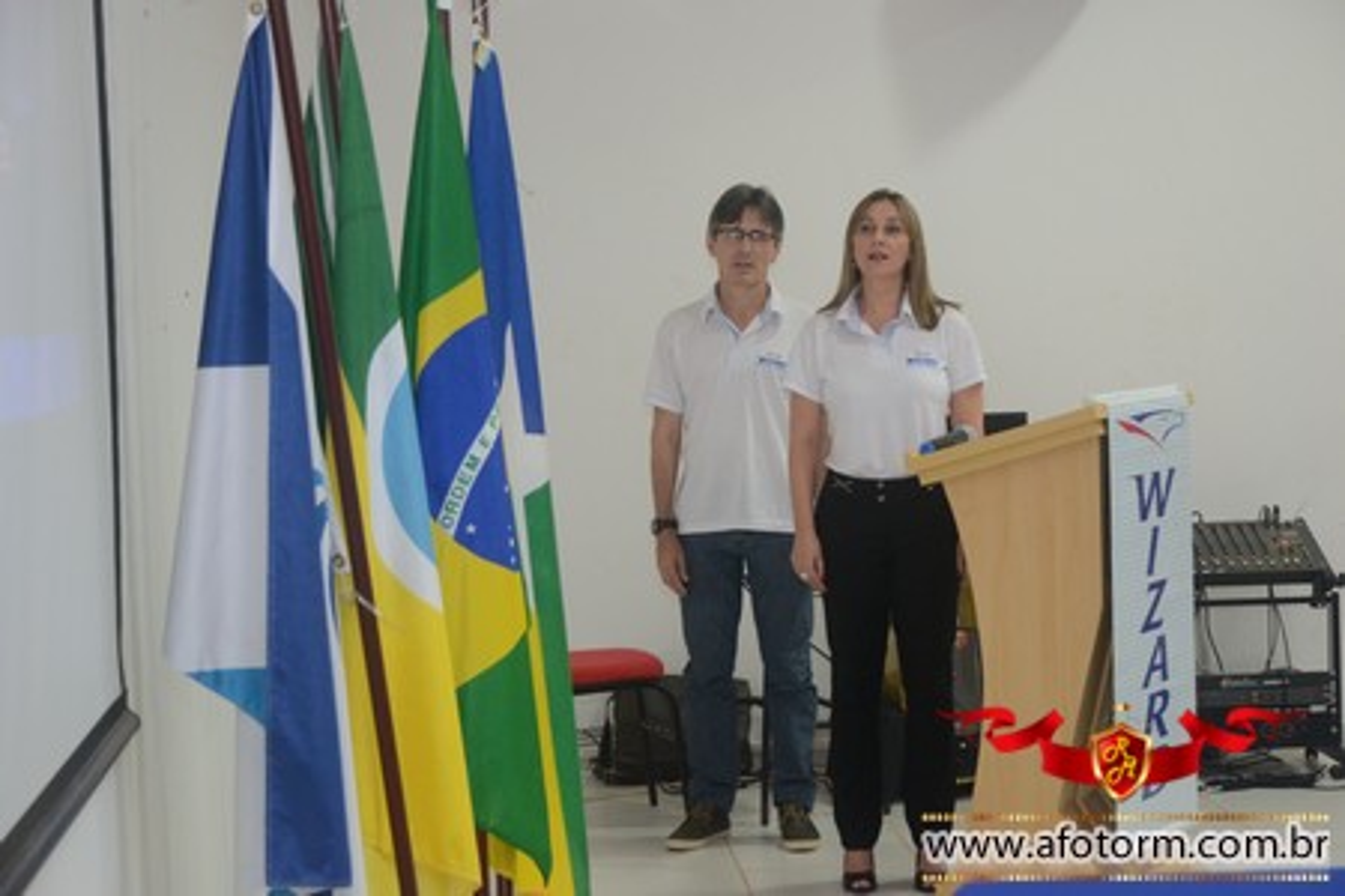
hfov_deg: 21.9
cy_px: 448
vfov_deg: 14.7
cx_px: 672
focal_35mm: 93
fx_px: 3474
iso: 1600
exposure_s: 1/80
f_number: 5
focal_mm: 62
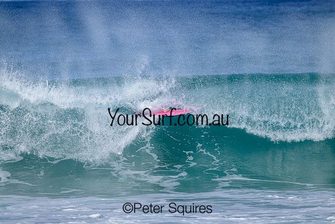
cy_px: 112
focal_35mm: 590
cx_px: 168
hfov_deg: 3.5
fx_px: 5491
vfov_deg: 2.3
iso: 720
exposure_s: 1/2000
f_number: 11
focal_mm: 590
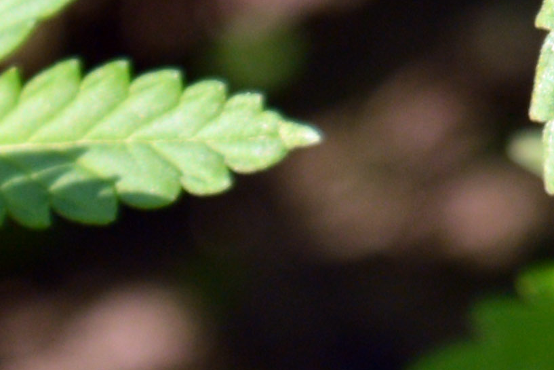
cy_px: -756
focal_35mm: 883
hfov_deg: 2.3
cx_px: 873
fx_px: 13590
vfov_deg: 1.6
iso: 180
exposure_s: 1/500
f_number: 5.6
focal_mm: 80
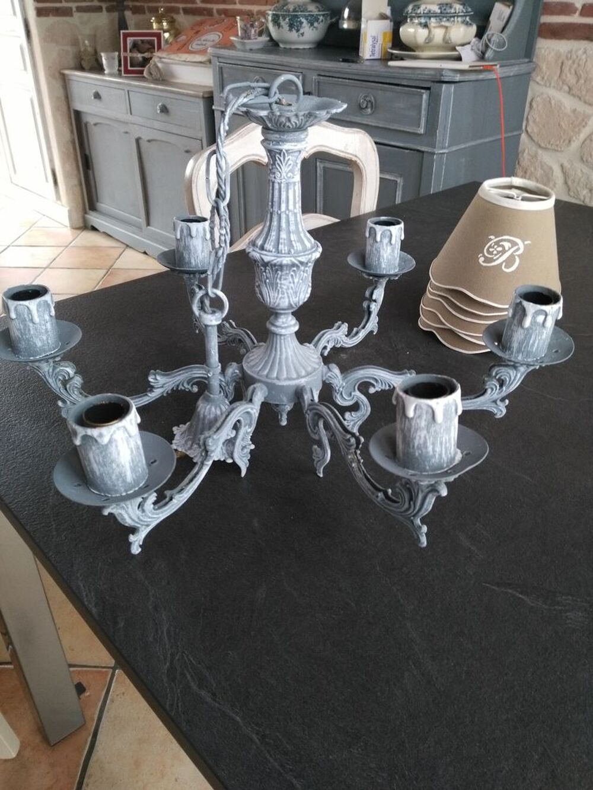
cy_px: 395
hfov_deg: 49.8
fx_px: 639
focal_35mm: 28
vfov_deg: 63.4
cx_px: 296
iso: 287
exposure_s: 1/30
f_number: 2
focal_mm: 2.96
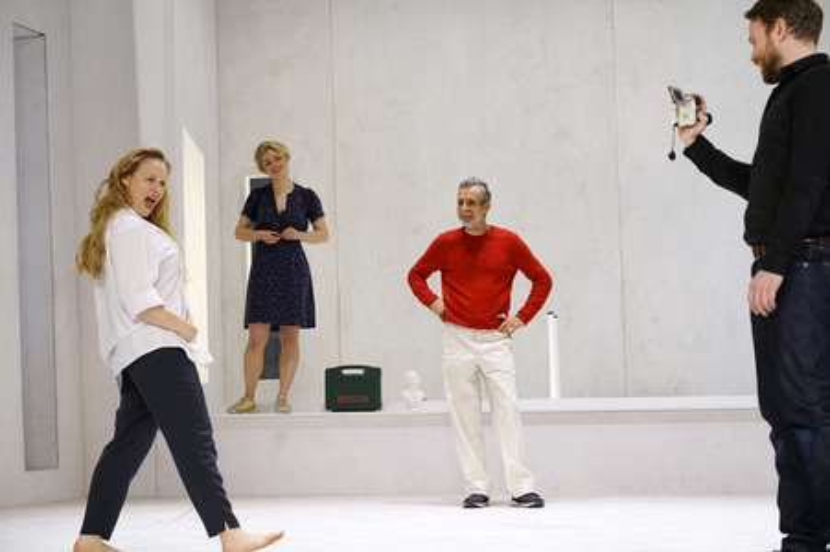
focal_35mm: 85
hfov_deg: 23.9
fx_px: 1958
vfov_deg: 16.0
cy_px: 276
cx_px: 415
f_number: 6.3
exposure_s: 1/160
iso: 640
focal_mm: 85
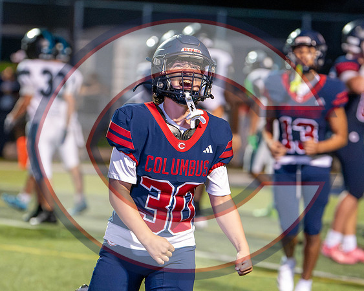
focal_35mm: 305
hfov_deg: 6.3
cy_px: 172
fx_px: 3286
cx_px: 166
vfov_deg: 5.1
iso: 11400
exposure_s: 1/1000
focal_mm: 135
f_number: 2.8
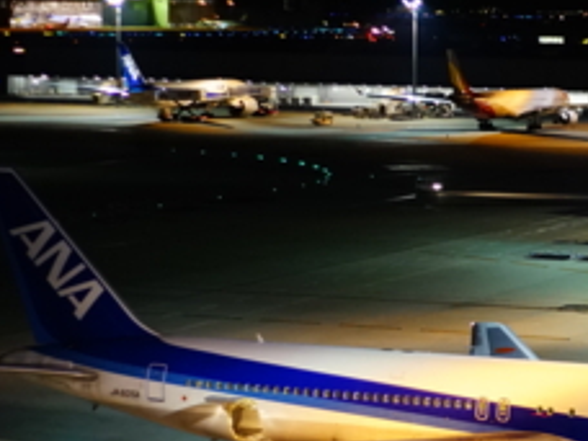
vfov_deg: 11.0
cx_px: 603
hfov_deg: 14.4
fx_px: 2293
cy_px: 223
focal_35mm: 135
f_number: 2
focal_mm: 50
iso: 1600
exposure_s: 1/40
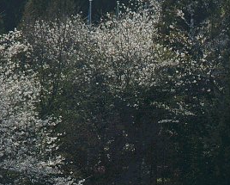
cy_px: 230
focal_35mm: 472
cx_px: 283
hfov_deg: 4.1
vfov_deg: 3.3
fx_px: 3216
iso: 200
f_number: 9.5
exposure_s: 1/180
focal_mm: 90
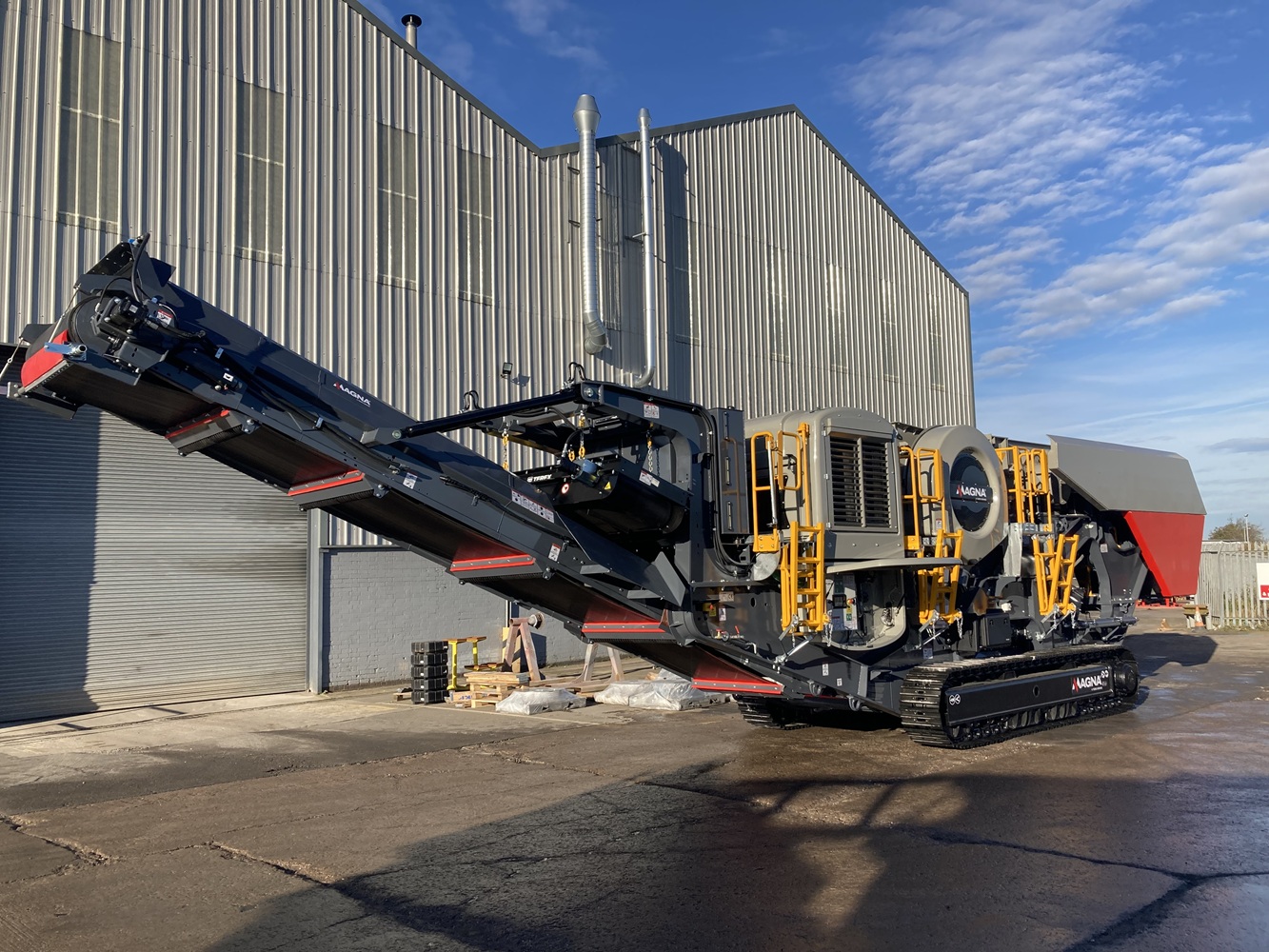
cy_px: 476
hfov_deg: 63.4
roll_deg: +1.1
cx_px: 634
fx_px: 1027
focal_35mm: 28
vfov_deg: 49.8
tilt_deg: +5.2
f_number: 1.8
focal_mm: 3.99
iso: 20
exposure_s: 1/1656
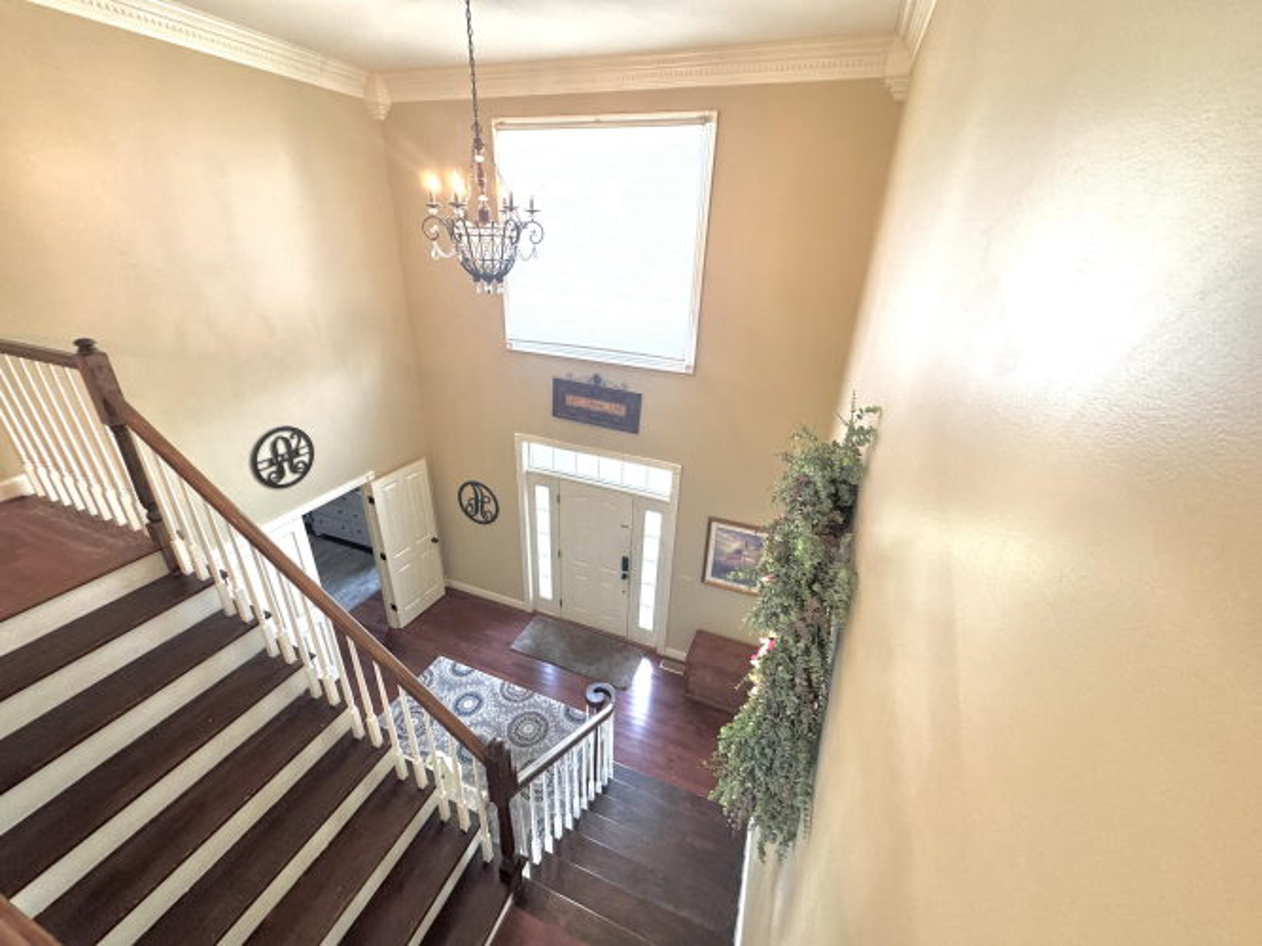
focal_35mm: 14
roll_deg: -2.8
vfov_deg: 85.7
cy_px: 473
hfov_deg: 102.1
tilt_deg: -26.8
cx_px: 631
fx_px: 510
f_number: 2.2
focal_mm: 2.22
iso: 200
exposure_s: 1/60
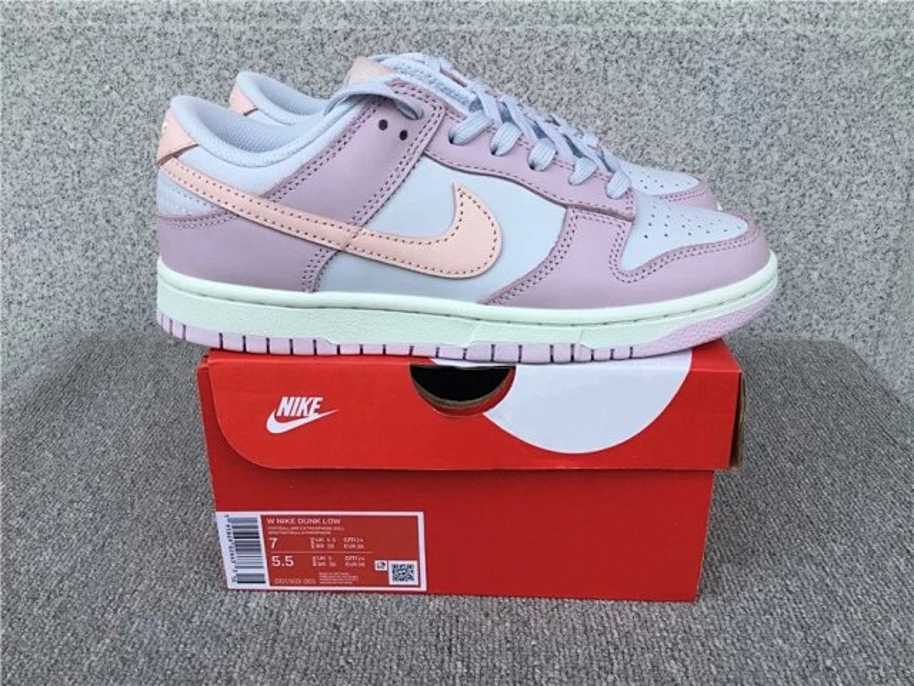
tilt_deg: -21.9
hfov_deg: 58.4
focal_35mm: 31
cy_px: 343
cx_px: 457
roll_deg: +0.1
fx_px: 819
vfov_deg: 45.4
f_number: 2.4
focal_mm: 3.3
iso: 25
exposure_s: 1/450
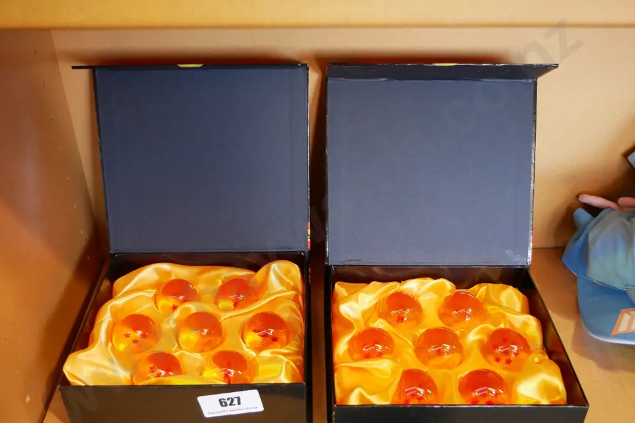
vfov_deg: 36.9
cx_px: 315
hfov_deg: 53.1
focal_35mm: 36
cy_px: 224
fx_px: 635
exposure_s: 1/60
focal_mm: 17
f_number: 3.8
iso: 1600
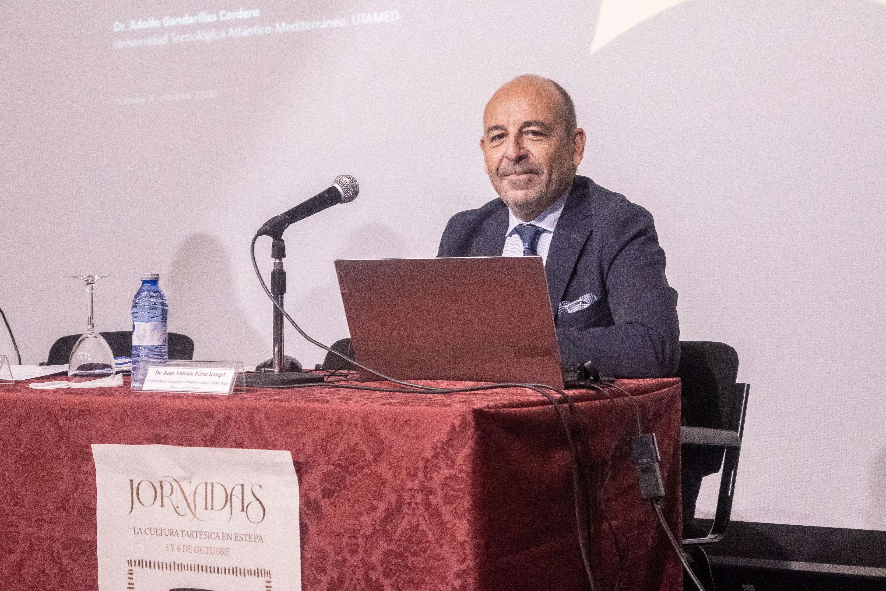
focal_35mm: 75
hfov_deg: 27.0
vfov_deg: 18.2
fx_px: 1846
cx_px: 443
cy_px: 296
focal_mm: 50
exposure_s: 1/60
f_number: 6.3
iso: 5600
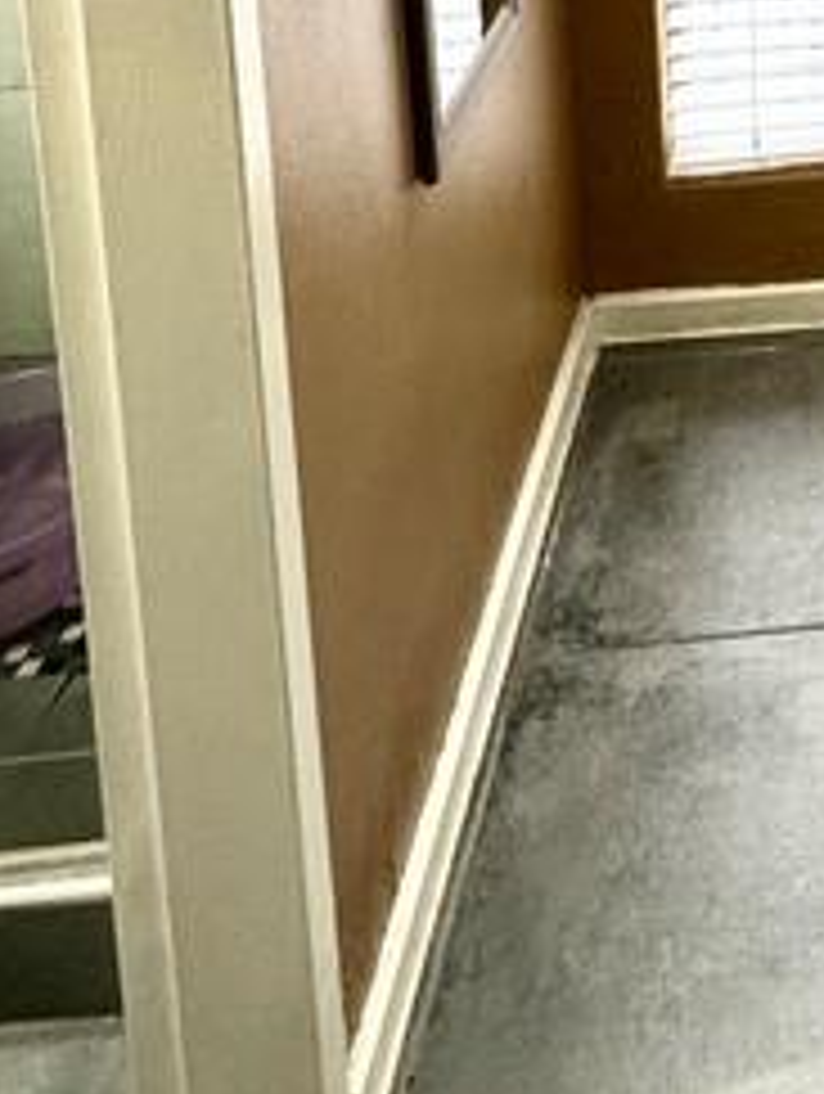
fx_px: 1456
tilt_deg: -6.7
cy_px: -473
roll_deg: -0.7
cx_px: 1009
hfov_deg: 27.5
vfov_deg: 29.1
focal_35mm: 46
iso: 125
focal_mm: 2.22
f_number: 2.2
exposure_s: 1/100
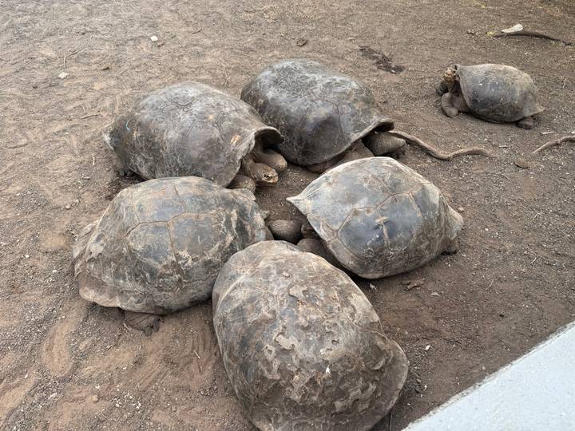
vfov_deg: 56.8
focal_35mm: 24
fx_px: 399
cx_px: 288
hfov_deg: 71.6
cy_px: 216
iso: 80
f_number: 1.78
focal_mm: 6.76
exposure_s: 1/813
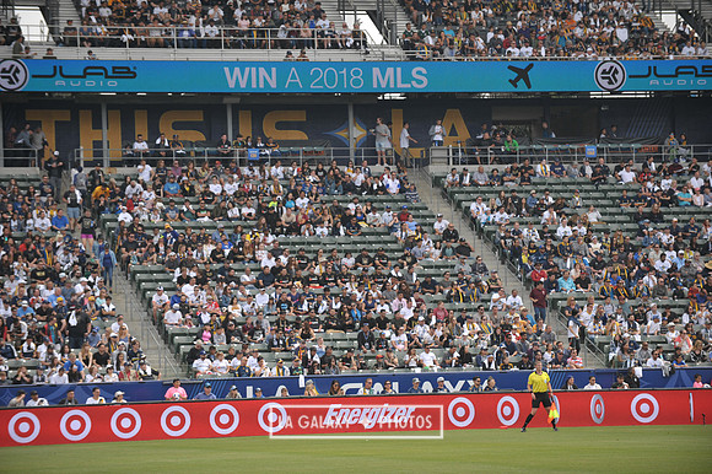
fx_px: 3064
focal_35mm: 155
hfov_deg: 13.3
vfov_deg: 8.8
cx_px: 356
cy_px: 237
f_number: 3.5
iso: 320
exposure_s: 1/2500
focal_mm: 155
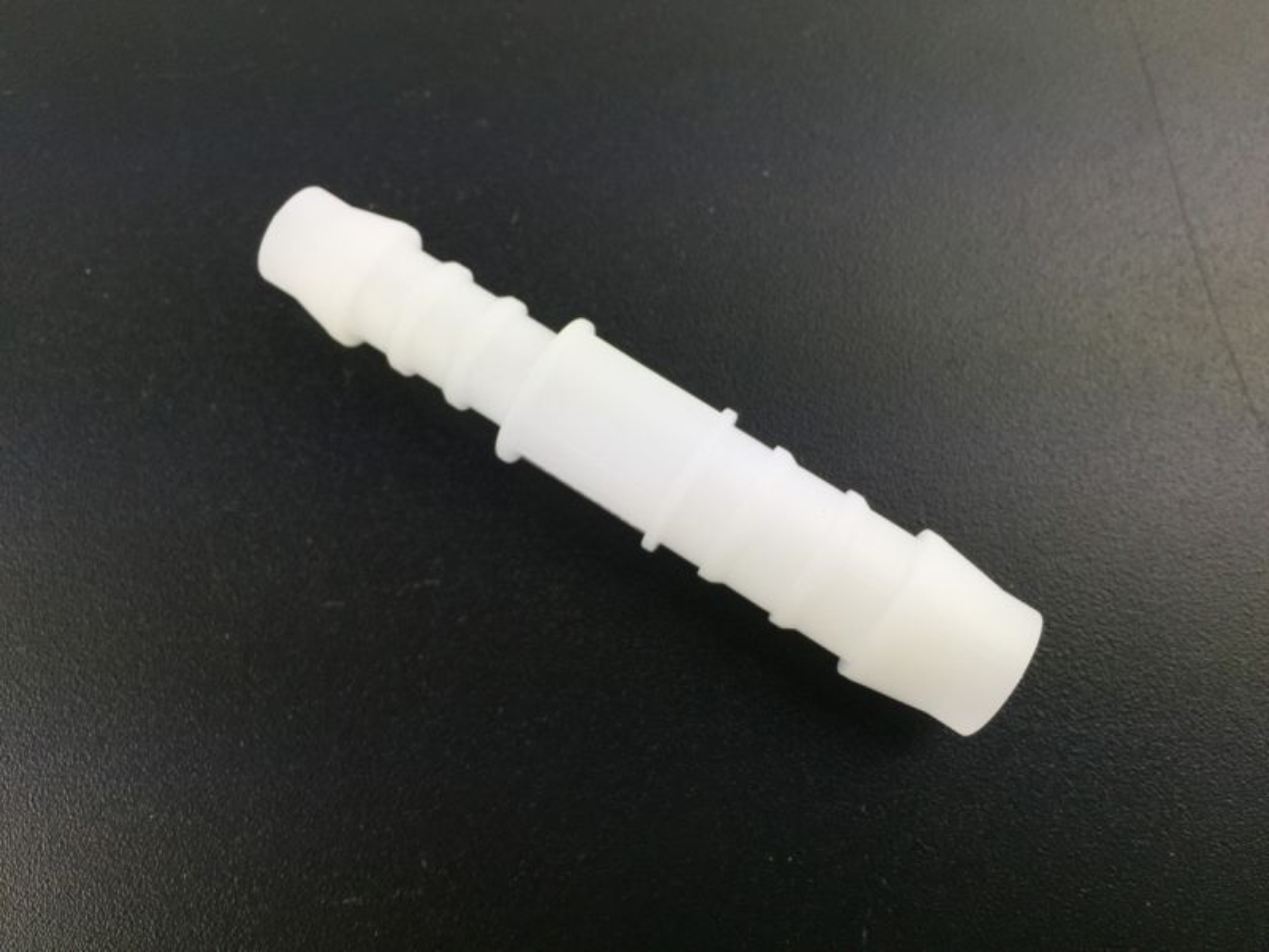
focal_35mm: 29
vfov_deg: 48.2
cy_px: 476
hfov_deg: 61.7
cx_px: 634
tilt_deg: -78.7
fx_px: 1063
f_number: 2.2
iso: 32
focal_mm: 4.15
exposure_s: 1/295
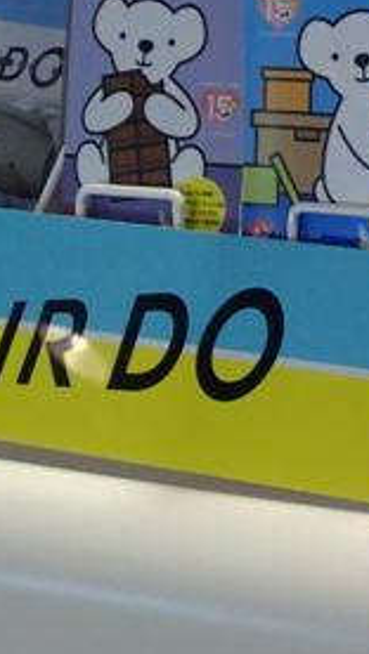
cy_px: 52
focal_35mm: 110
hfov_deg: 9.7
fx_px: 1912
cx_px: 896
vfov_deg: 19.1
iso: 320
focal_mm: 6.42
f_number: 2.6
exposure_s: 1/40
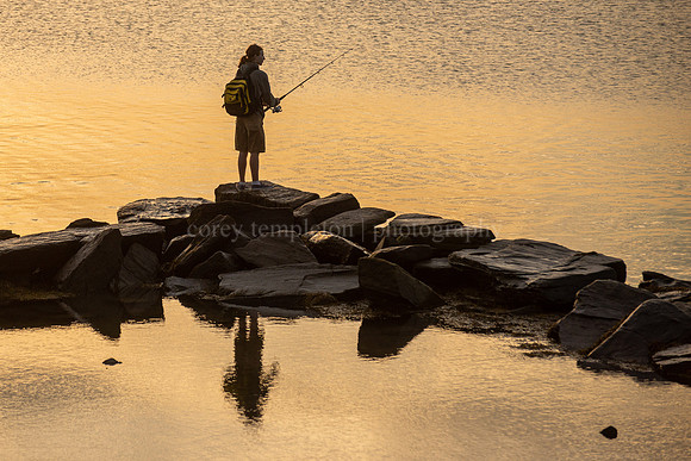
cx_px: 249
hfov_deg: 11.8
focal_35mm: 174
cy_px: 188
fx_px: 3336
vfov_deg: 7.9
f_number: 5.6
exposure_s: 1/4000
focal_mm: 135
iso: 640
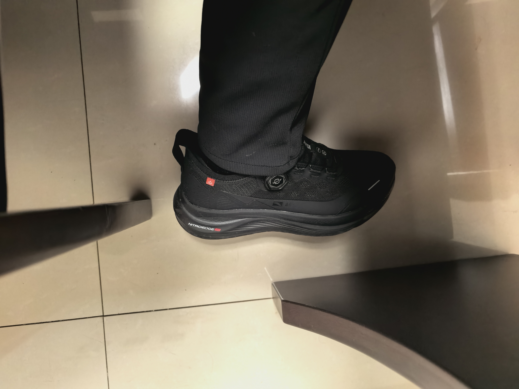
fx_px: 360
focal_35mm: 24
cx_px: 260
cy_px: 194
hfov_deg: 71.6
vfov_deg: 56.8
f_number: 2
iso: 1250
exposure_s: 1/99.9
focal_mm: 8.5
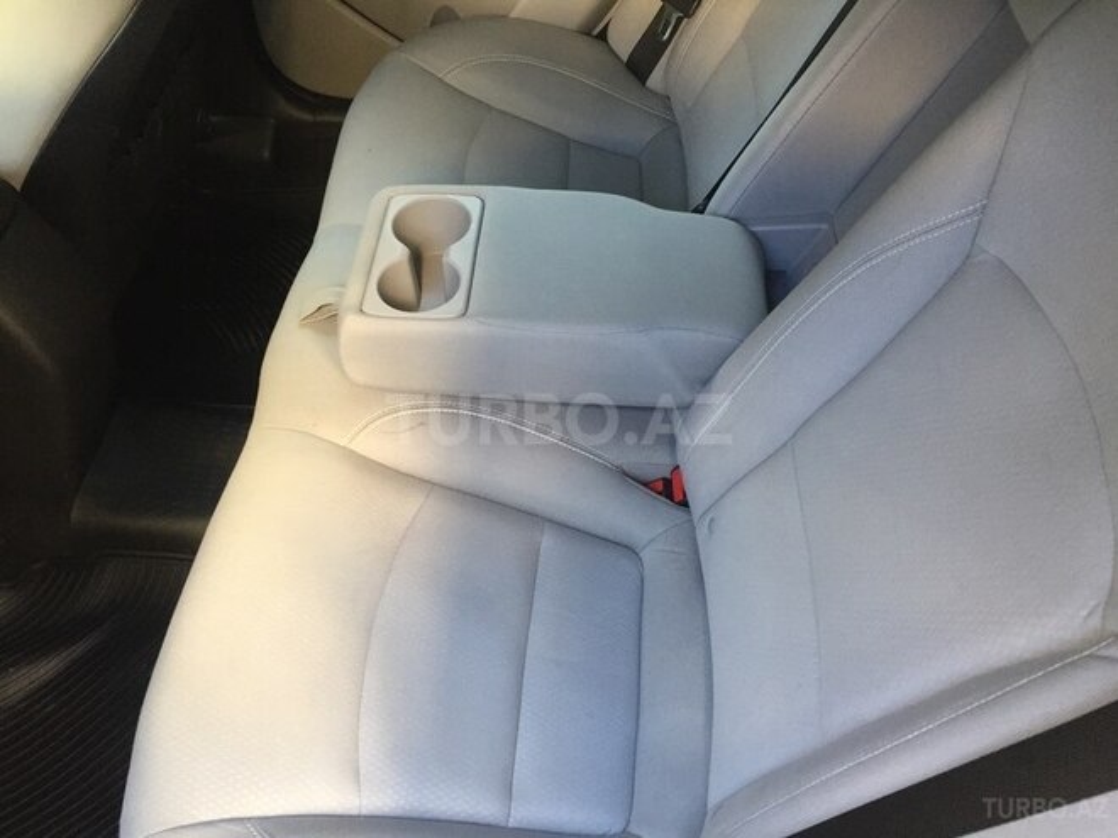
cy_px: 419
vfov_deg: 48.2
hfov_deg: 61.7
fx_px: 937
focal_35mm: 29
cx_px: 559
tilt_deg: -51.9
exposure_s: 1/33
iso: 160
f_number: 2.2
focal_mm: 4.15
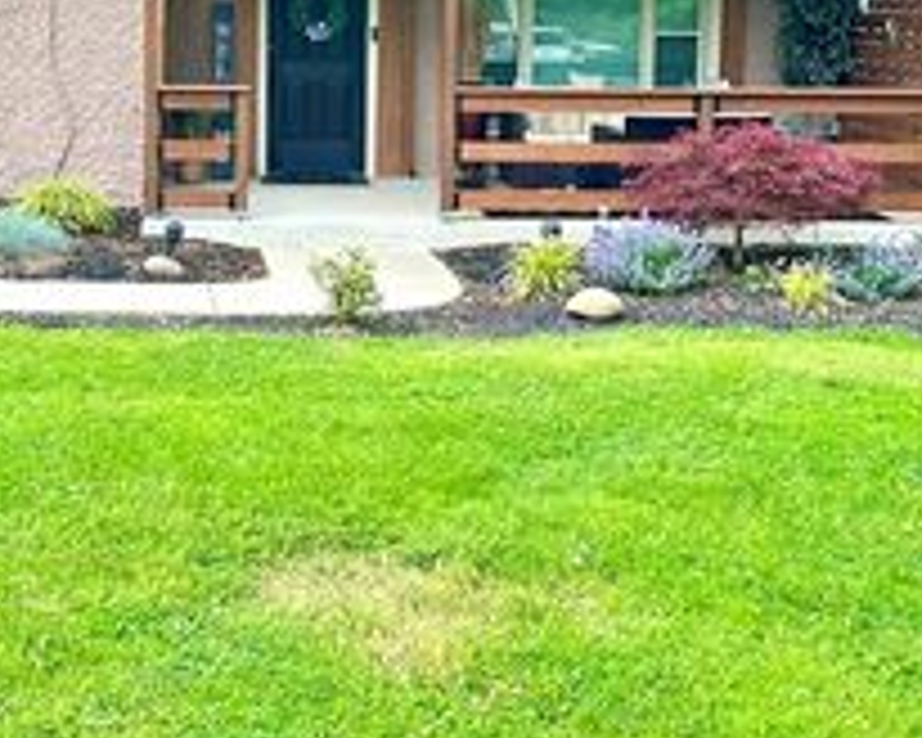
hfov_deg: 32.4
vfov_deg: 25.1
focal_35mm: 57
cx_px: 234
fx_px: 1555
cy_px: -43
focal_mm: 6.86
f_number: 1.78
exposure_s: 1/298
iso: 80
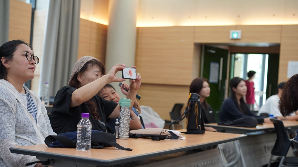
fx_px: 458
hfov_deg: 36.0
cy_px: 90
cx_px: 149
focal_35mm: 58
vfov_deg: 20.7
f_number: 4
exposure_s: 1/160
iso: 2500
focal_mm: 55
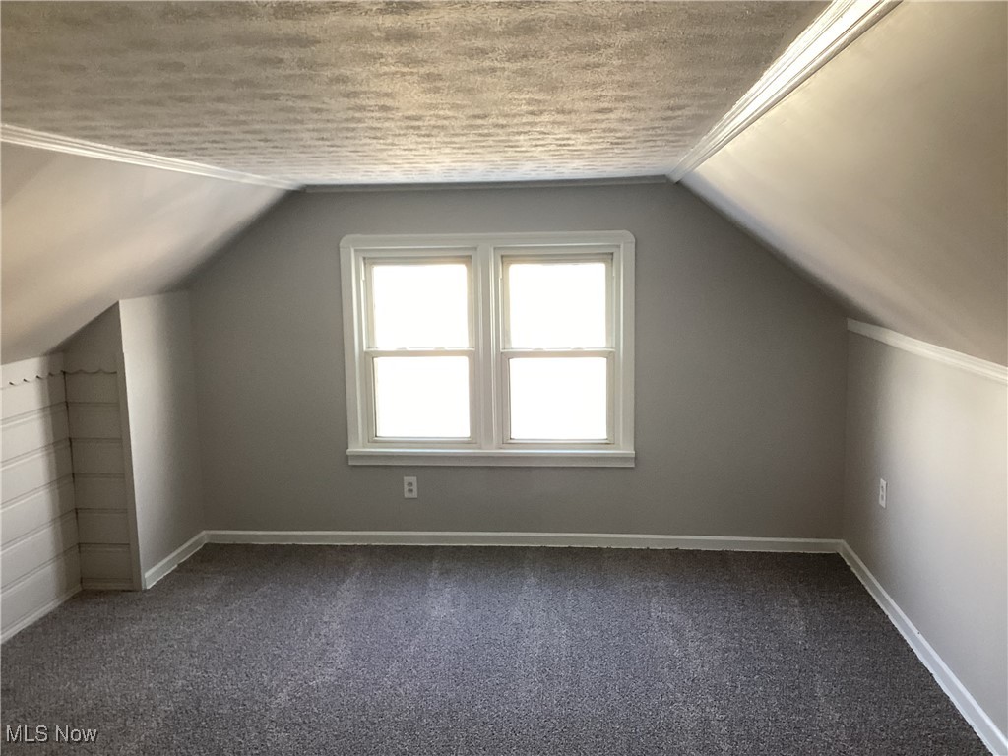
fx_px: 903
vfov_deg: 45.4
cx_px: 504
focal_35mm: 31
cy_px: 378
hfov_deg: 58.4
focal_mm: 3.3
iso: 125
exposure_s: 1/60
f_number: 2.4
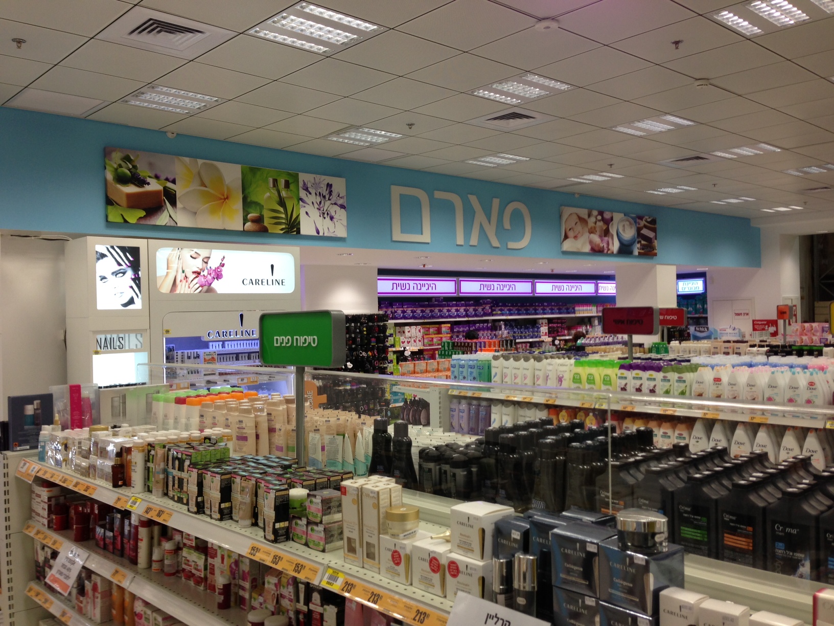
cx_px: 417
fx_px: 795
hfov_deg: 55.4
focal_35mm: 33
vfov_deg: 42.9
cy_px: 313
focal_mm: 4.13
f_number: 2.4
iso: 50
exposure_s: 1/60
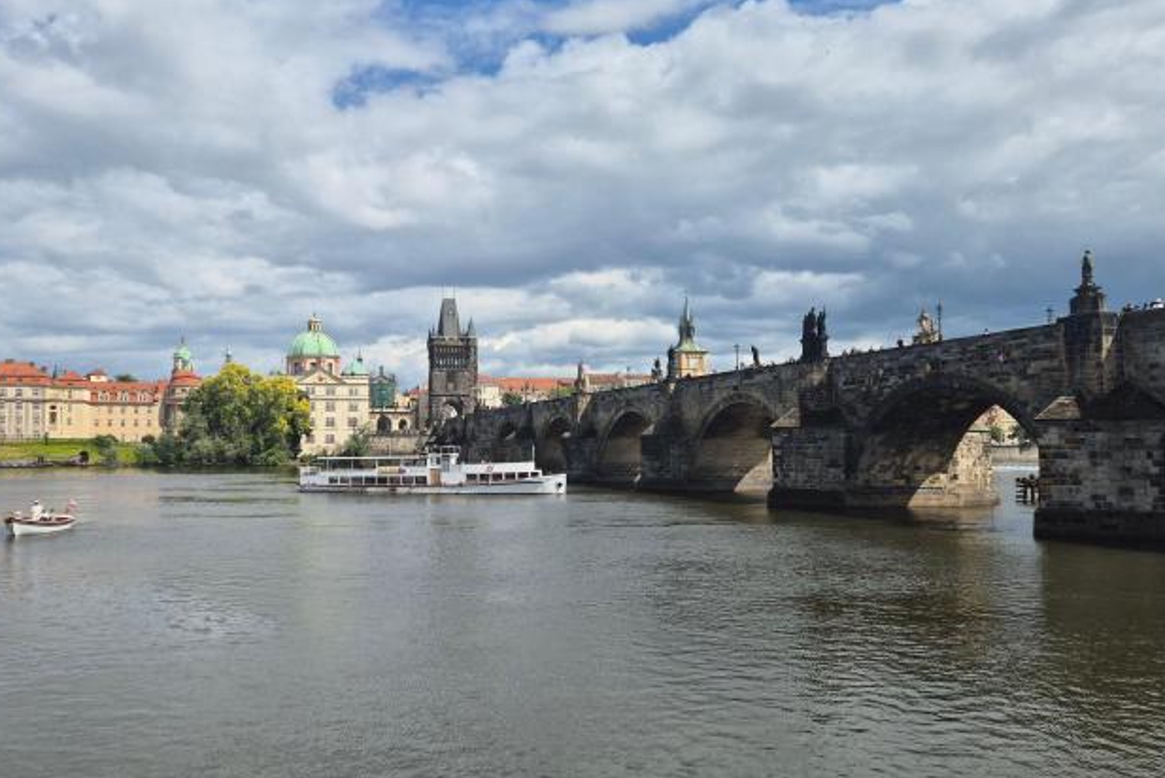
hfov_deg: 60.0
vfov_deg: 42.4
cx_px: 491
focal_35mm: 31
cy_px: 412
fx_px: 1004
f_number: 1.8
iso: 25
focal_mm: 5.4
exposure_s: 1/2464
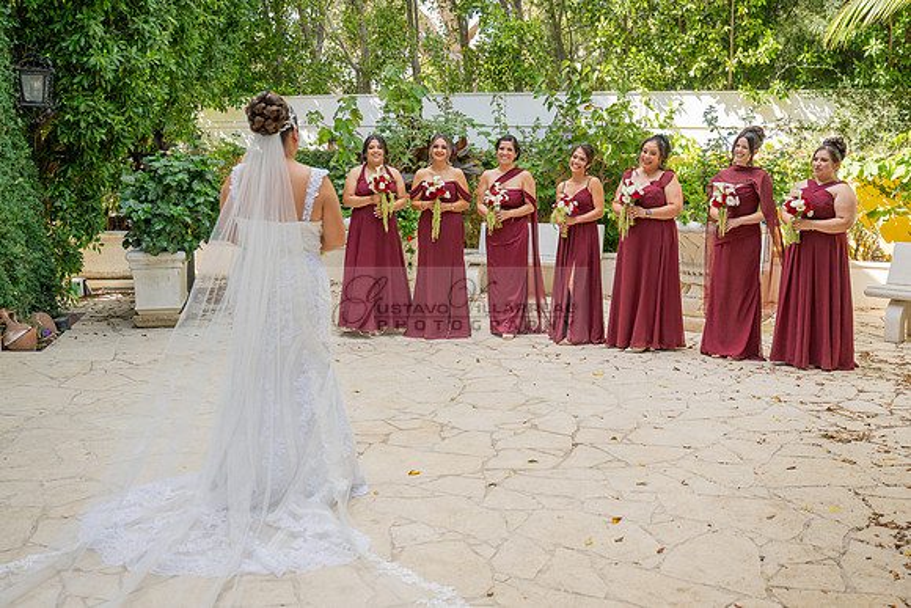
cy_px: 304
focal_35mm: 40
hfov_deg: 48.4
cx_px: 456
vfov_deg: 33.4
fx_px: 1012
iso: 400
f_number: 4
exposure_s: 1/500
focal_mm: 40
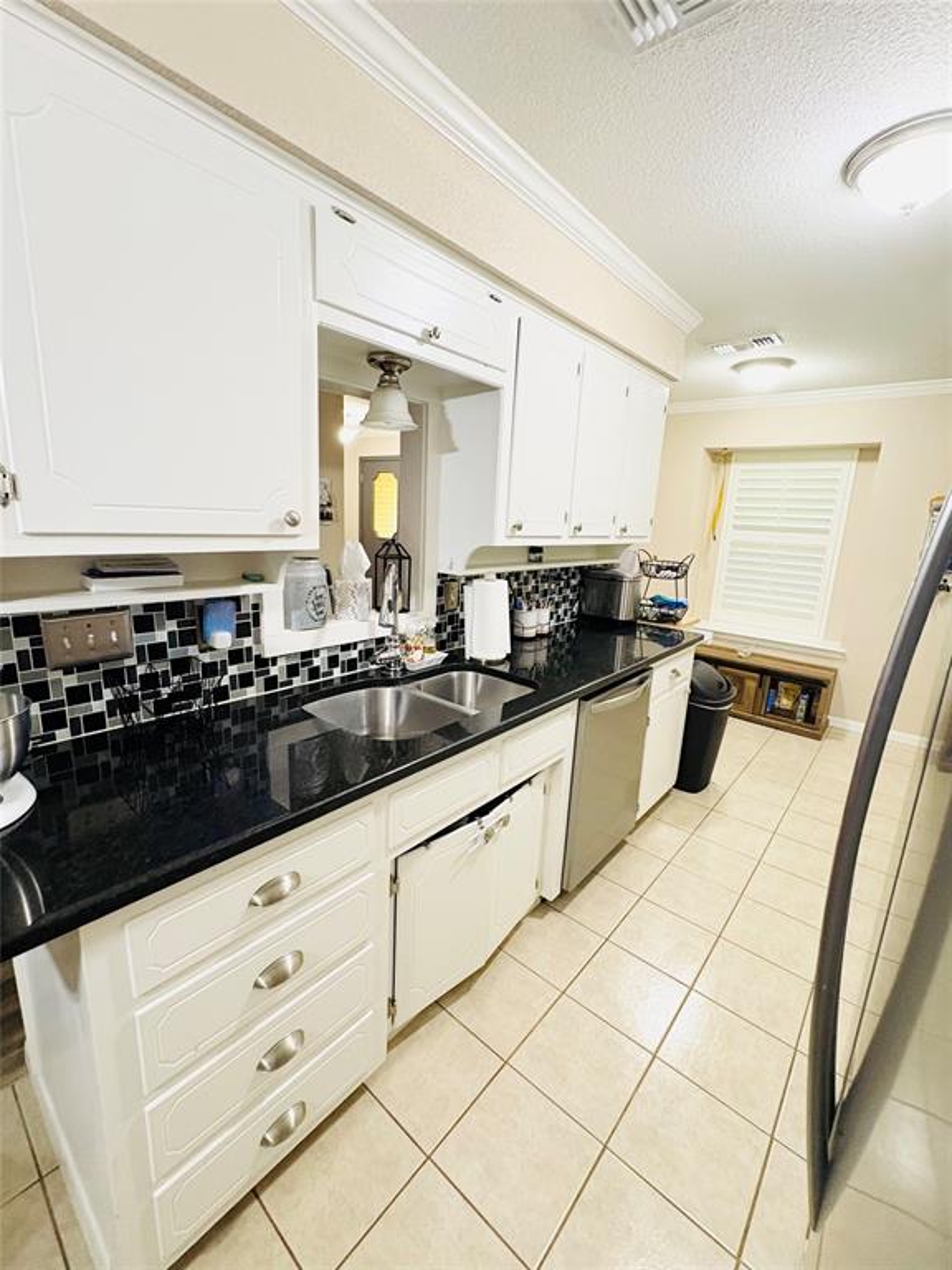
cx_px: 476
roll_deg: -1.9
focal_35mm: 14
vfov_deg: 102.1
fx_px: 513
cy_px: 635
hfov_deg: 85.7
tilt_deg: -12.2
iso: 400
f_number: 2.2
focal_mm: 2.22
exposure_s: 1/60
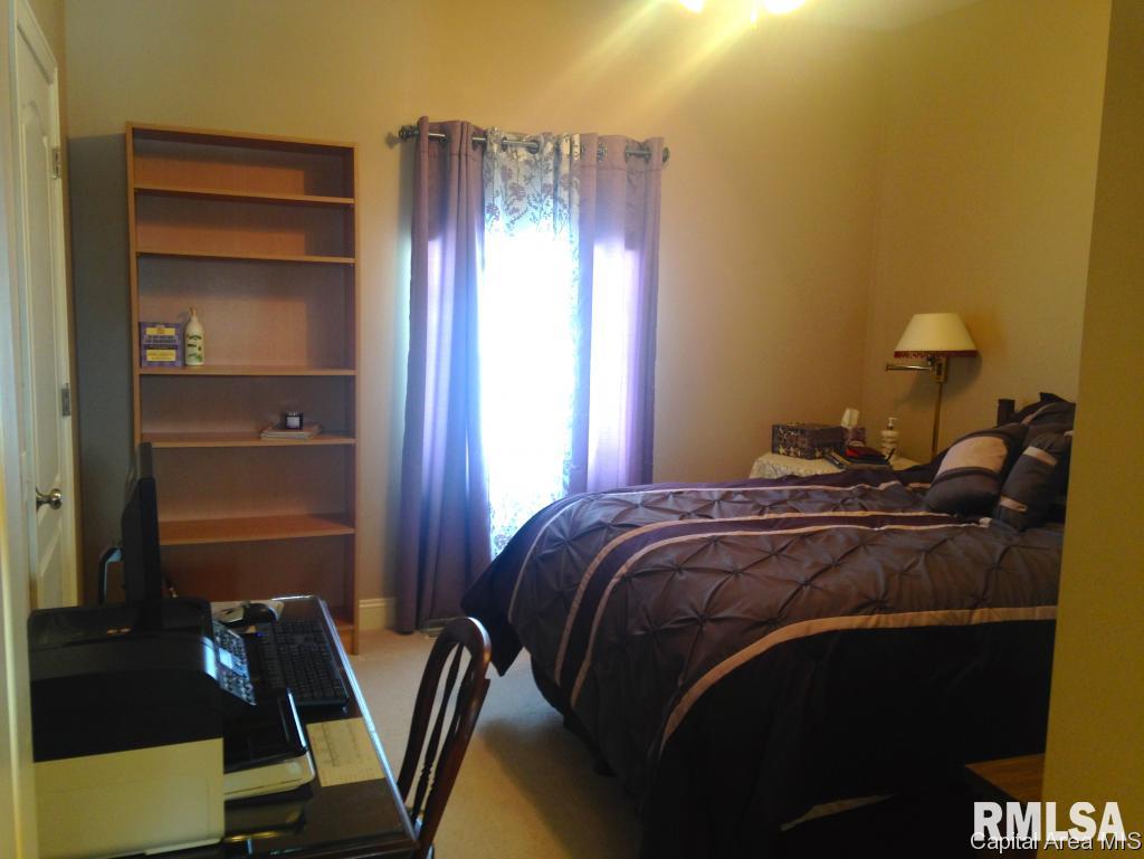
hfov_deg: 55.3
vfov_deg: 43.0
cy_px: 430
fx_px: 1091
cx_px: 572
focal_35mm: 33
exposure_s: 1/20
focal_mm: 4.12
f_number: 2.4
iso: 64
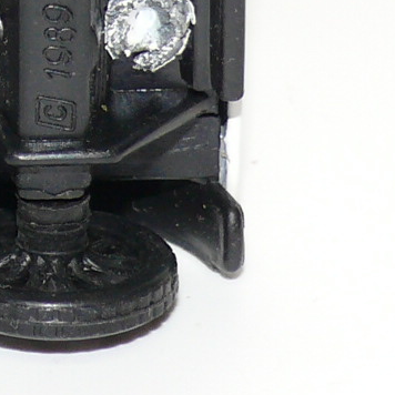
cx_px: -366
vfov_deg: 4.6
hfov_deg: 4.6
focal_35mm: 377
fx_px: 4867
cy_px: -87
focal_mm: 12.9
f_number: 4
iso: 100
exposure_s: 1/30
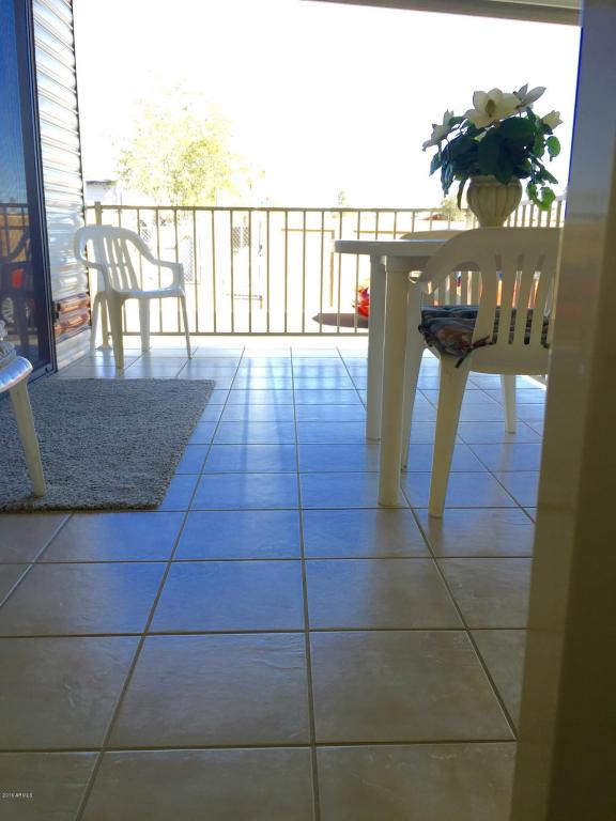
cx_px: 308
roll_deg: -0.6
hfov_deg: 48.2
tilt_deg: -13.2
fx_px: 688
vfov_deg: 61.7
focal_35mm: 29
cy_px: 410
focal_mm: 4.15
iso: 32
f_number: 2.2
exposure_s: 1/152
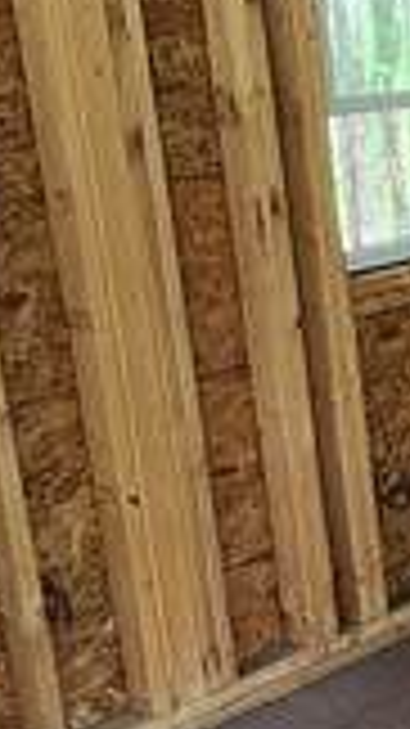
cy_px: 544
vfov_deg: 25.0
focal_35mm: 84
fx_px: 1625
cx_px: 906
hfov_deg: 12.2
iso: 400
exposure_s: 1/60
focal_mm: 2.2
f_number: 2.2
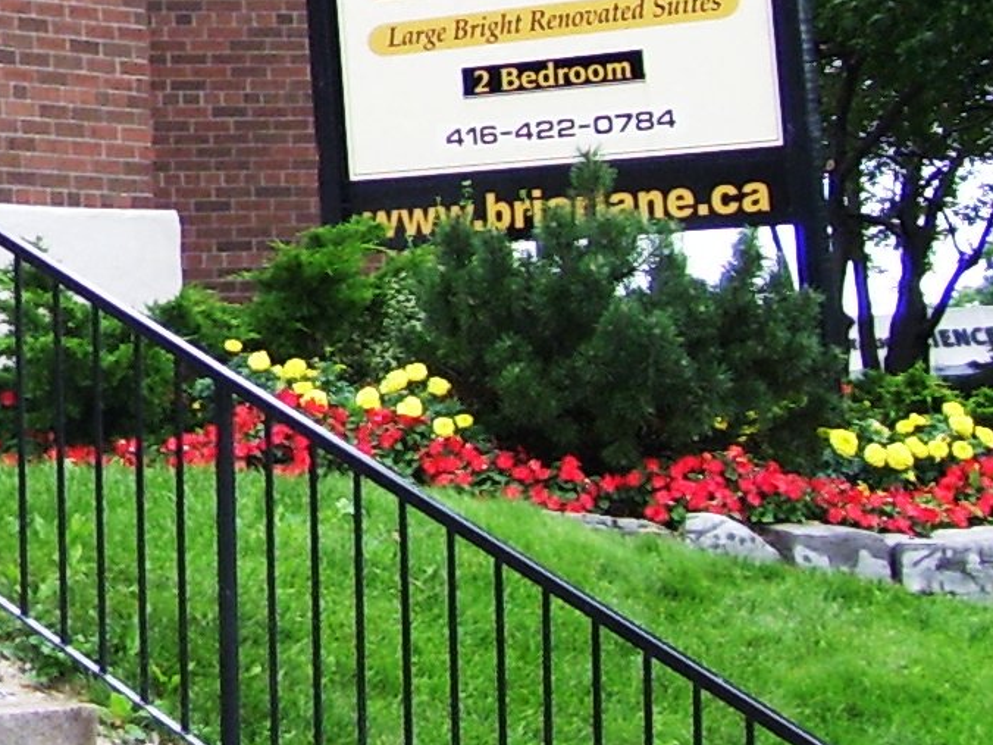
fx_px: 4045
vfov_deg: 10.4
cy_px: -41
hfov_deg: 13.2
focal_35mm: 141
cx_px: -498
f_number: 2.7
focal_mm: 6
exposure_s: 1/180
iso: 80
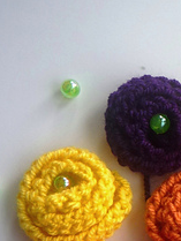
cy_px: 256
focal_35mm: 92
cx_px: 272
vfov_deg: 20.4
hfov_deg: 14.9
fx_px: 641
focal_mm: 5.2
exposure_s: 1/40
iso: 100
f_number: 3.3
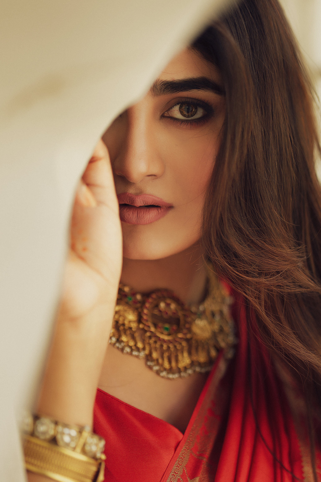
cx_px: 160
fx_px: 1003
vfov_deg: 27.0
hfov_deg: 18.2
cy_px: 241
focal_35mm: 75
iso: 160
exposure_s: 1/800
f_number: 1.6
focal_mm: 50
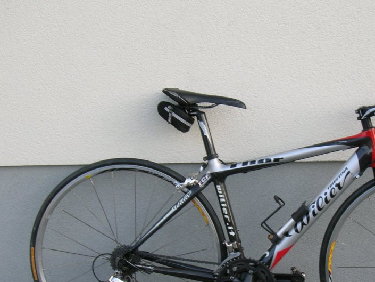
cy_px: 200
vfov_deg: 23.9
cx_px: 257
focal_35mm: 61
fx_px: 661
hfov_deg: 31.4
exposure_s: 1/31.4
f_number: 5.2
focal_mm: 7
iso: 50
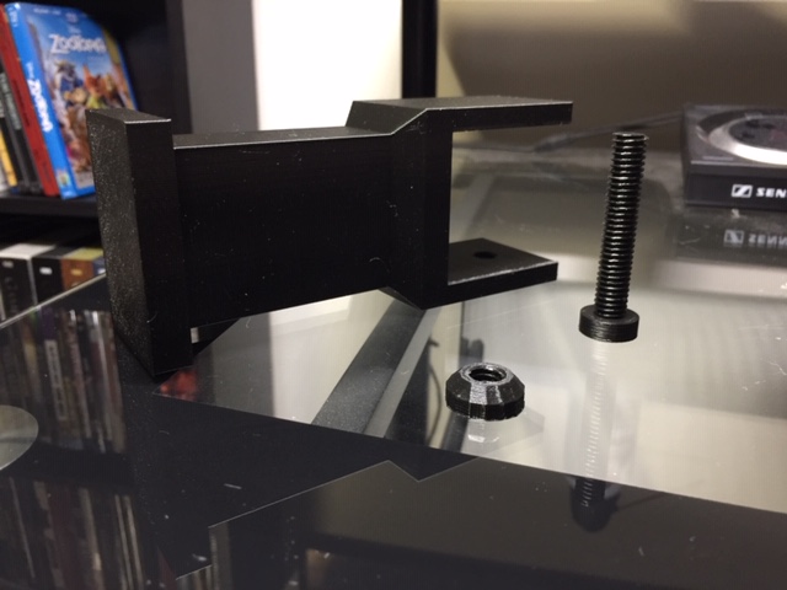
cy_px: 295
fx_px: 659
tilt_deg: -18.5
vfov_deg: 48.2
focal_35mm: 29
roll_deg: -0.3
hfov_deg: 61.7
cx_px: 394
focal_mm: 4.15
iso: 100
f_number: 2.2
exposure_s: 1/8
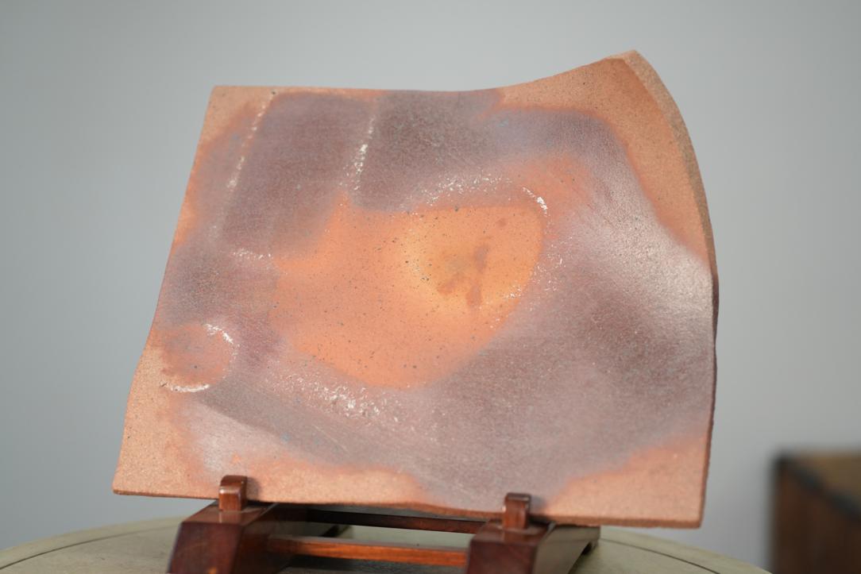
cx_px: 430
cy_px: 287
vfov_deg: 16.1
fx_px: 2033
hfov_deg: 23.9
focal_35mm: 85
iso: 2000
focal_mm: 85
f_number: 2.8
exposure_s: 1/640
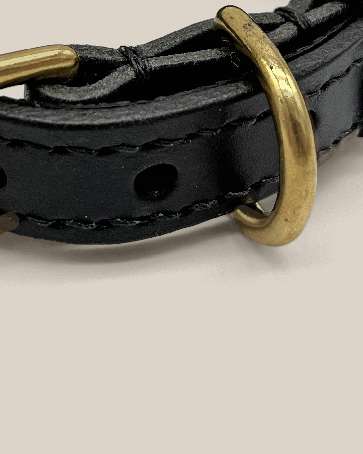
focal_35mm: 78
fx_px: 1048
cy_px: -66
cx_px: 58
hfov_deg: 19.4
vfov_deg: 22.8
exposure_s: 1/571
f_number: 1.8
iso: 32
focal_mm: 3.99
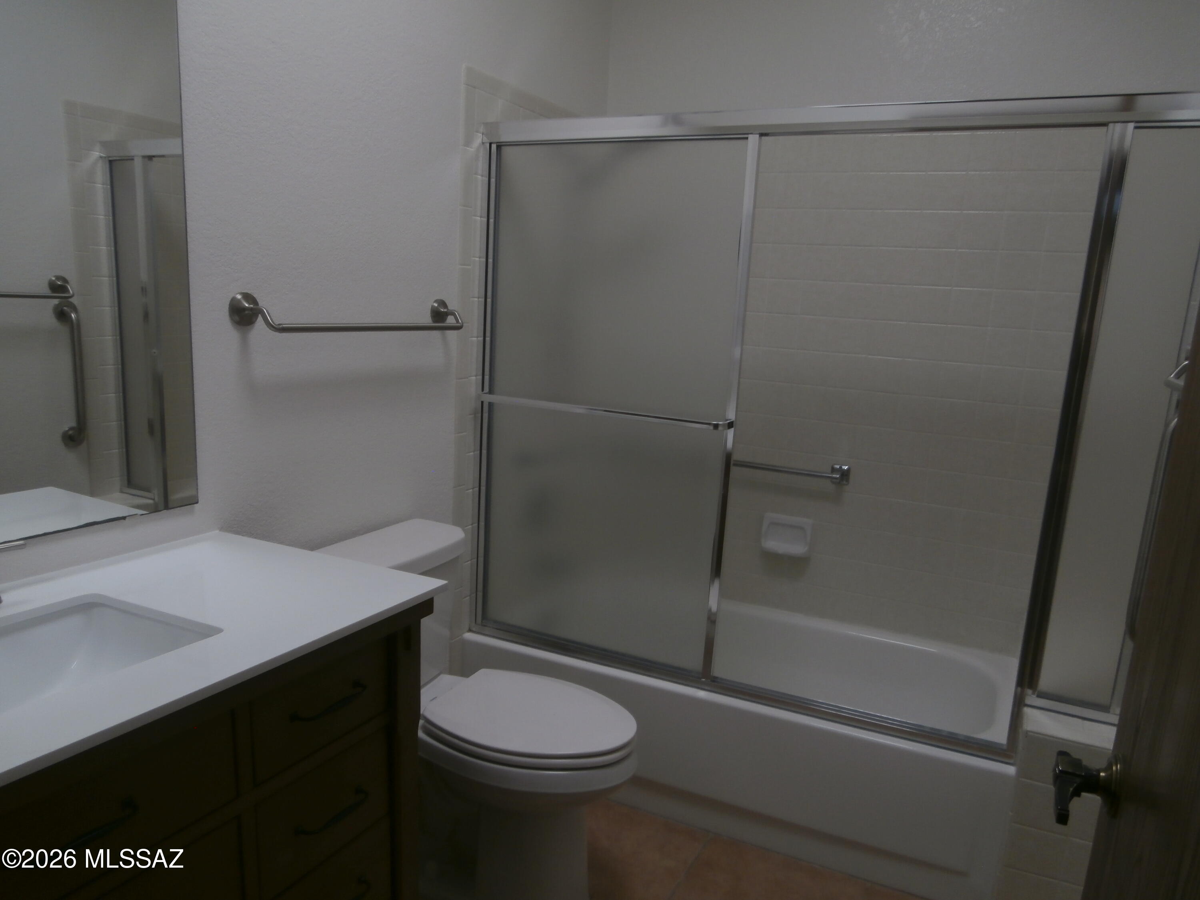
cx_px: 600
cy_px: 450
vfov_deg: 56.8
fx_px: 832
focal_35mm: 24
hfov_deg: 71.6
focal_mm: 4.2
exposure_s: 1/20
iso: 100
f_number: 3
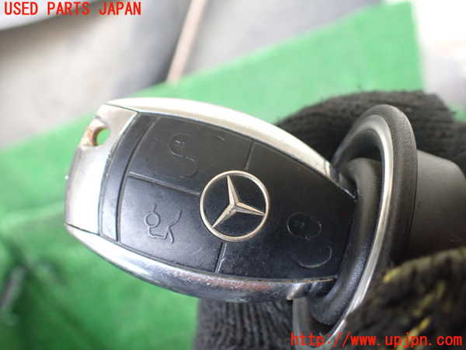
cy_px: 175
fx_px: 404
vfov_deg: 46.8
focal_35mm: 30
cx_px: 233
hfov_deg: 60.0
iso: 640
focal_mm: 5.4
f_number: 2.3
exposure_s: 1/125
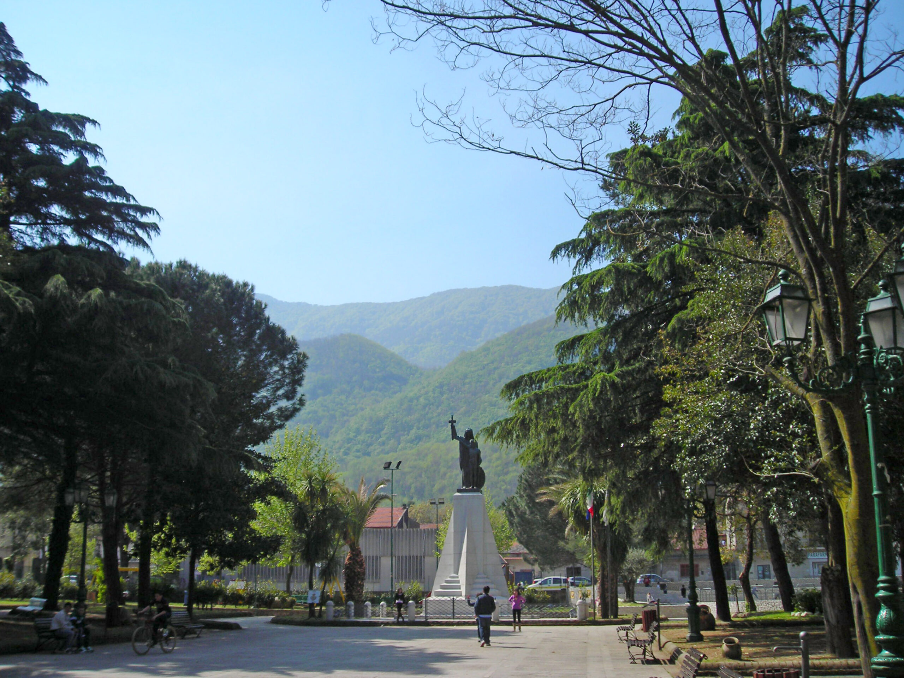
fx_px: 992
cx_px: 452
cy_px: 339
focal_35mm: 38
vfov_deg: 37.7
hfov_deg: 49.0
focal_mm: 6.3
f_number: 6.4
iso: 50
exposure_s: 1/218
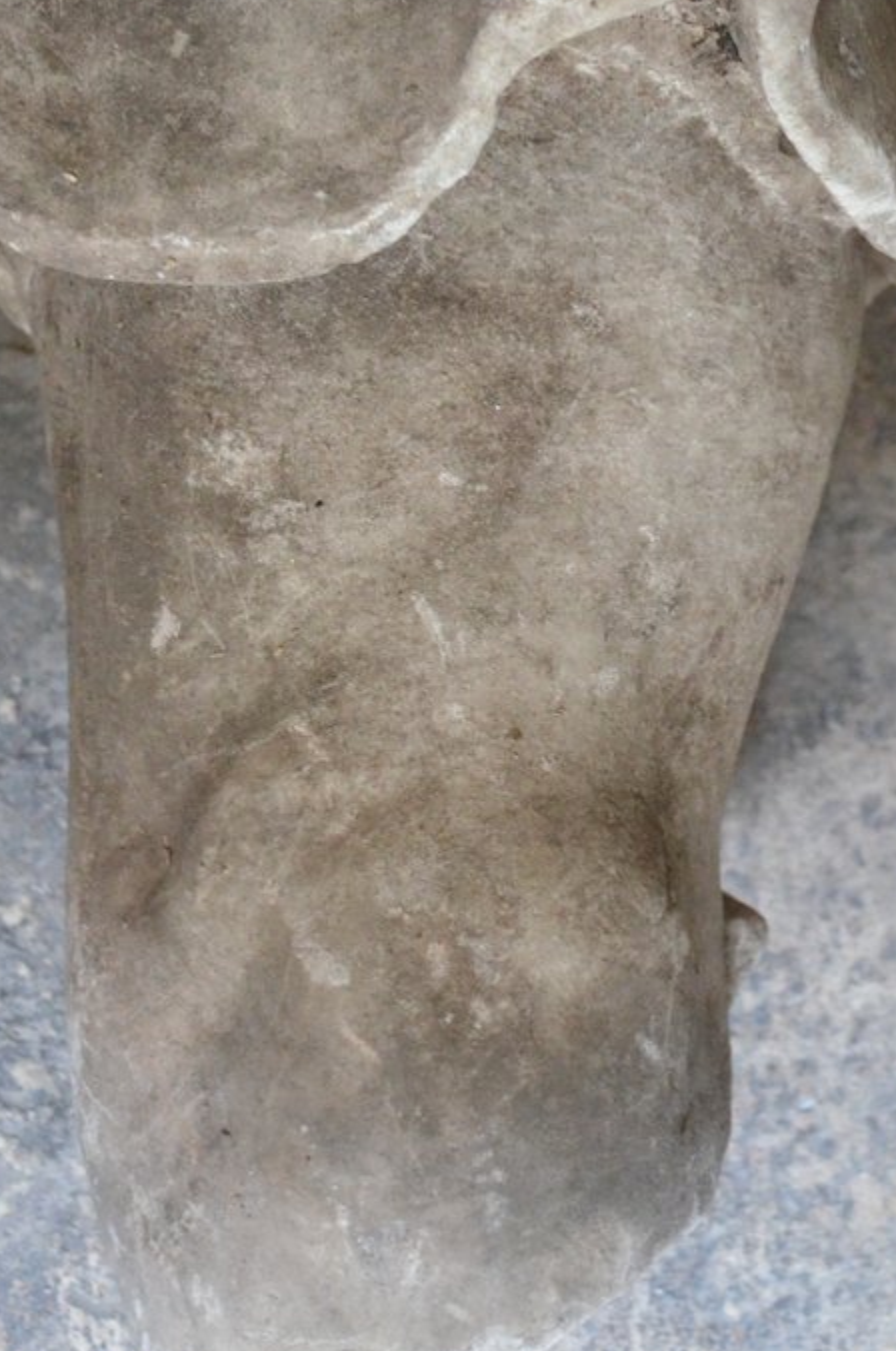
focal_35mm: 87
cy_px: 199
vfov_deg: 23.0
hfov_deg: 15.6
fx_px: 3261
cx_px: 446
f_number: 4.2
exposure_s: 1/10
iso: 3200
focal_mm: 26
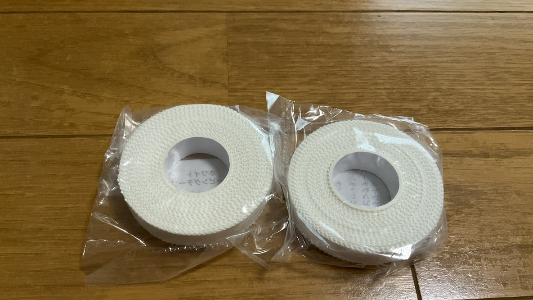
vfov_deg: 36.5
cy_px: 178
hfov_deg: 61.0
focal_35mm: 32
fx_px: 452
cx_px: 264
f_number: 1.8
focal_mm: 3
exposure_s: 1/50
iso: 250
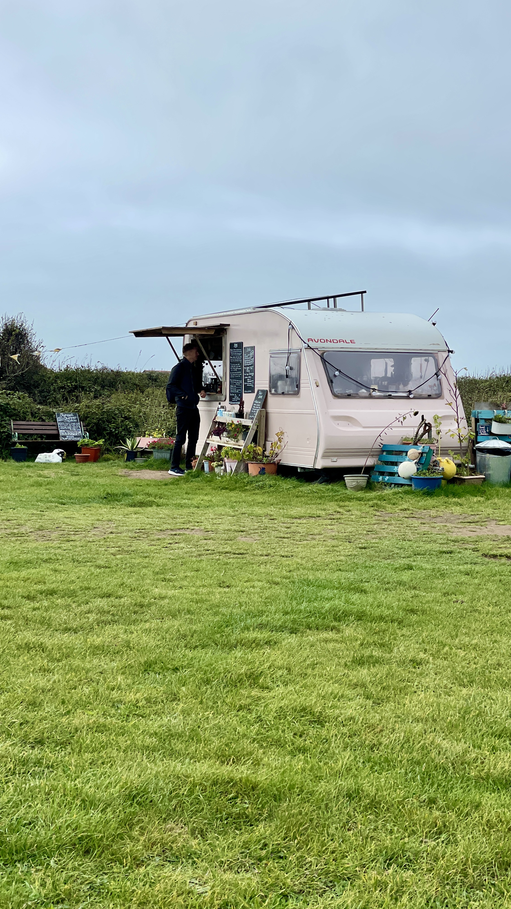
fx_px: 1373
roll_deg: -0.6
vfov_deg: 36.6
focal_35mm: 57
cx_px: 272
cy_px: 457
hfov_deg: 21.1
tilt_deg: -3.3
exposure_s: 1/2283
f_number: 2
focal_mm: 6
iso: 25
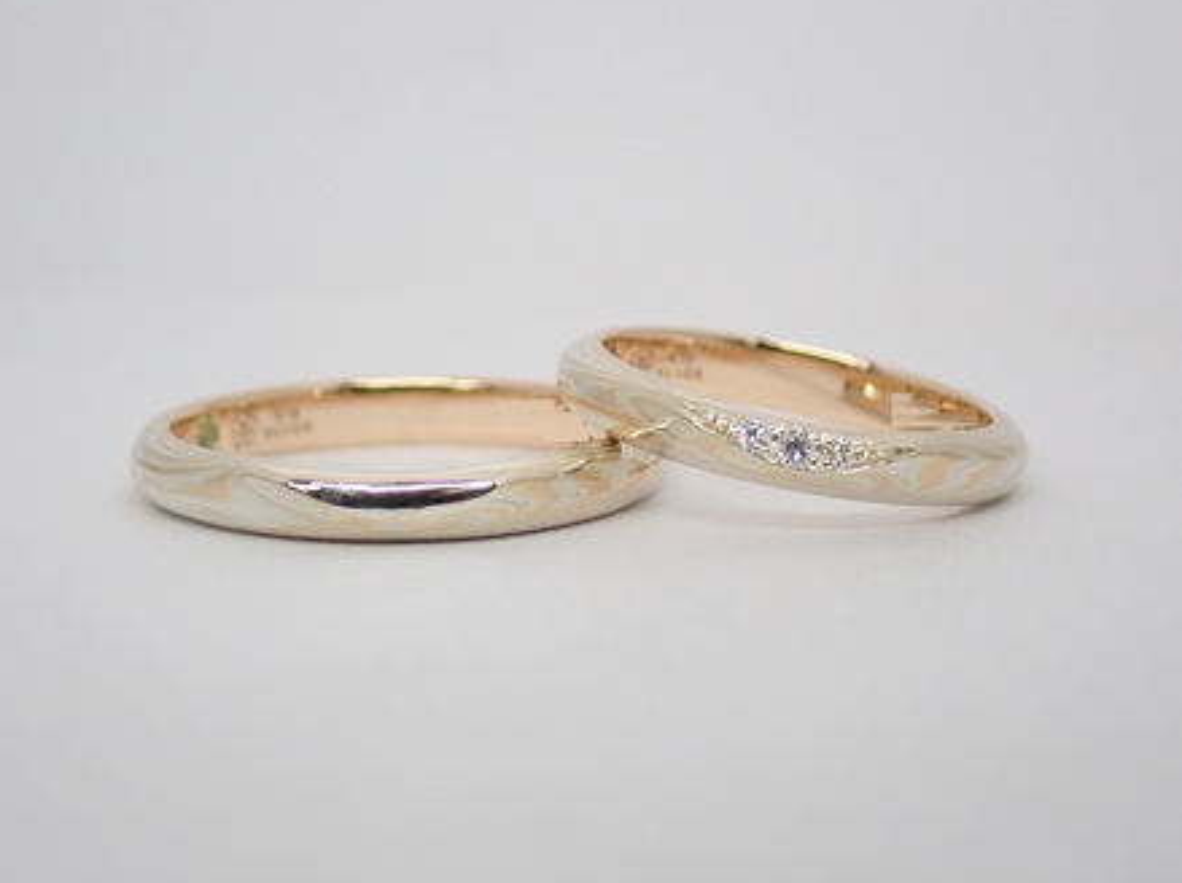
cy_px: 437
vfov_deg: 18.6
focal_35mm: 79
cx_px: 579
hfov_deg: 24.7
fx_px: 2694
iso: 200
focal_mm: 13.65
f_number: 4.1
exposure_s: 1/100
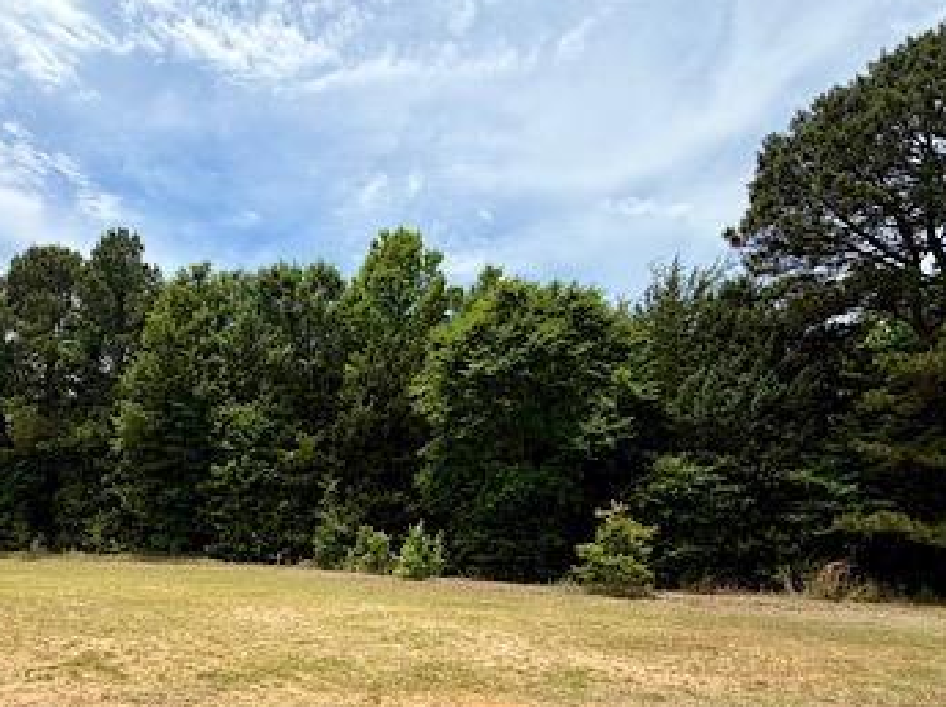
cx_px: 277
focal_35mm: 26
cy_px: 526
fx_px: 710
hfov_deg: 64.6
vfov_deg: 50.9
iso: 20
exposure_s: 1/1087
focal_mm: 2.22
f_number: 2.2
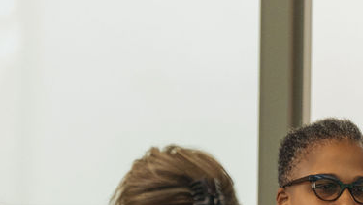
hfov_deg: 3.8
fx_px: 5519
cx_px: 340
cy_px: 269
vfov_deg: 2.1
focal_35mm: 573
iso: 2500
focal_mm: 200
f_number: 2.8
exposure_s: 1/200
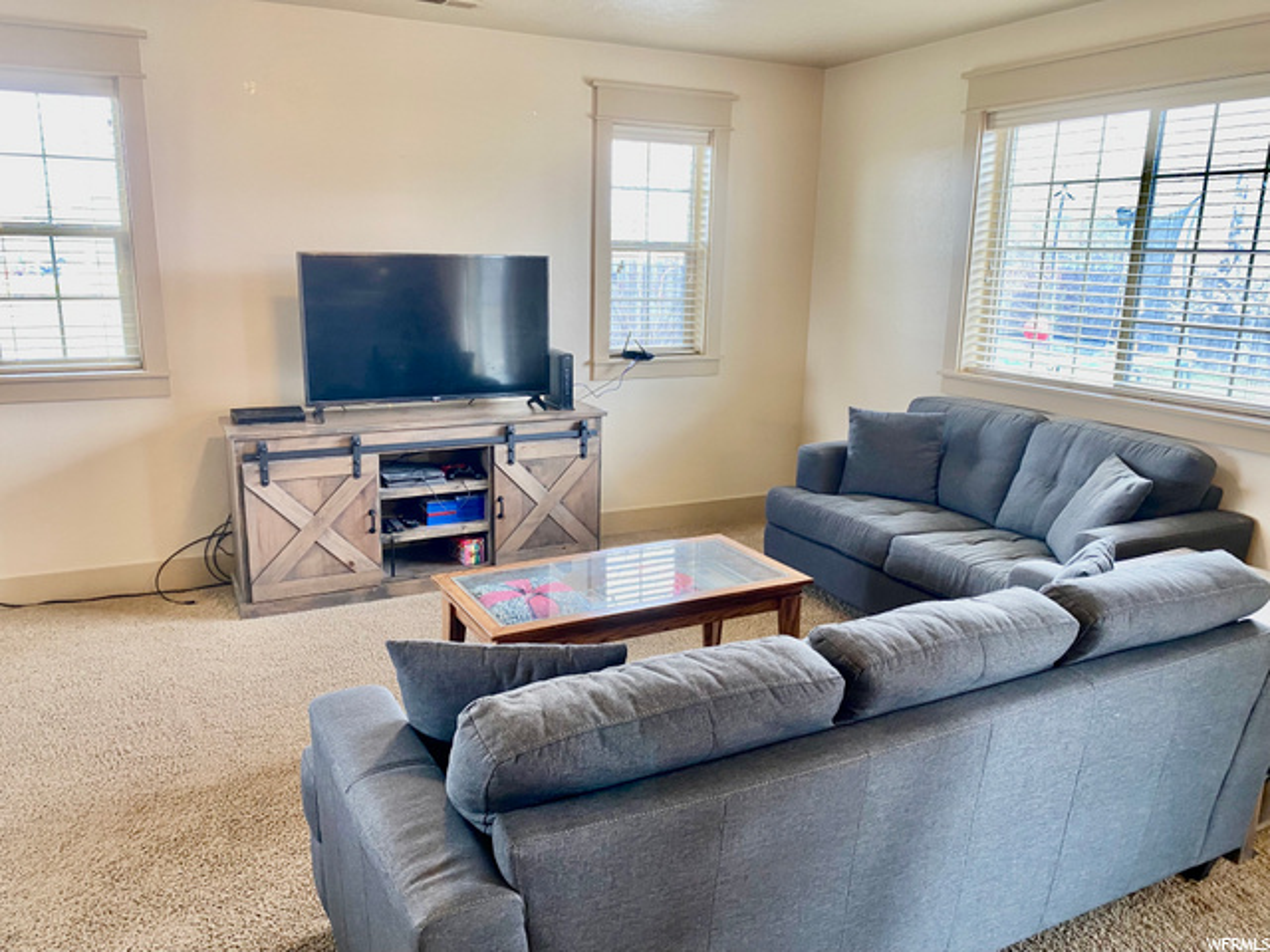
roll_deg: -1.2
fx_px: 954
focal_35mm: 26
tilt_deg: -14.9
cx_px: 635
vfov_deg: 53.1
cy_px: 476
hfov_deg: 67.3
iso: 100
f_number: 1.8
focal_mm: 4.25
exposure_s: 1/60
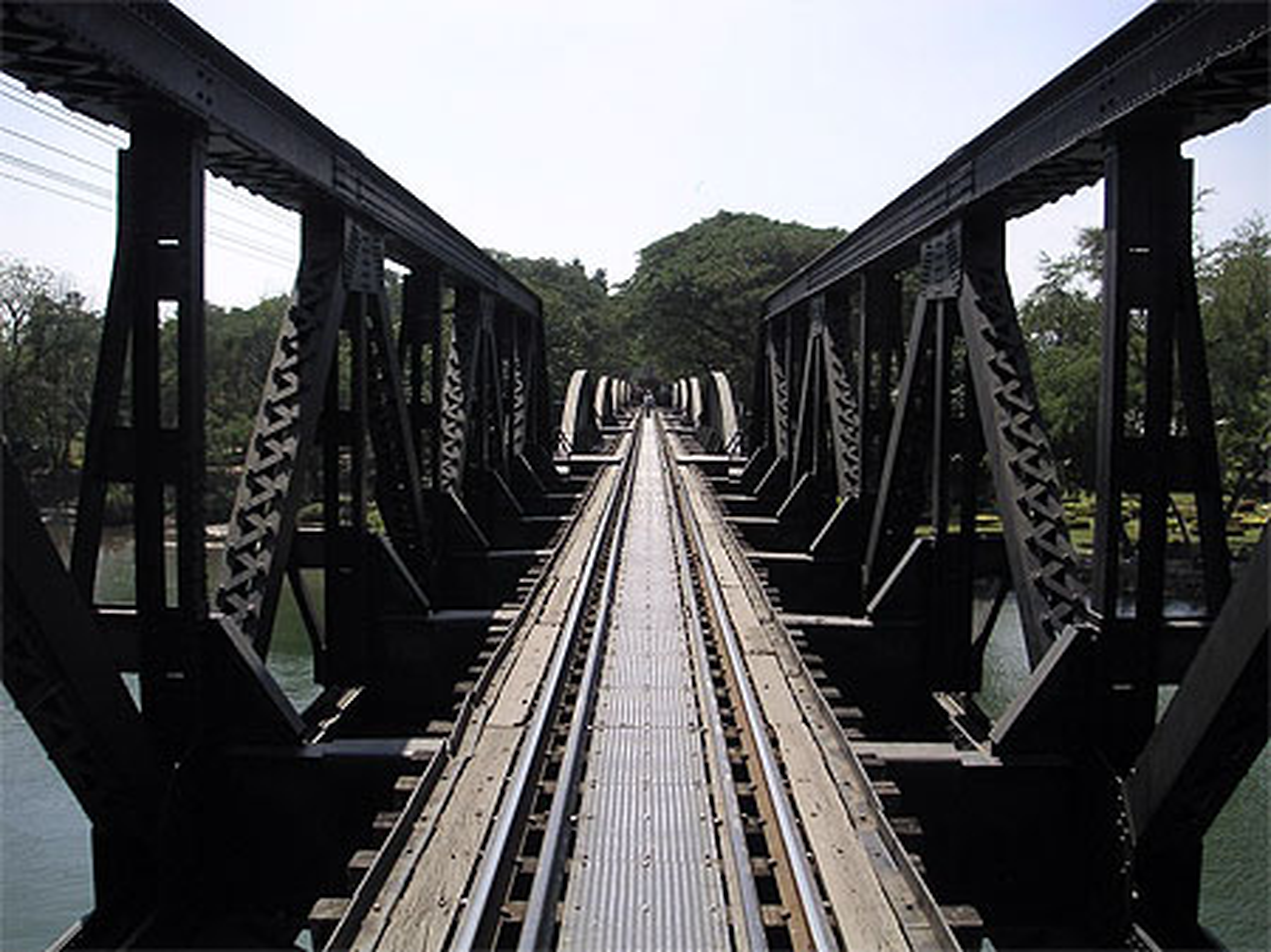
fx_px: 1358
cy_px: 476
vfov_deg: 38.6
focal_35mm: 37
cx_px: 636
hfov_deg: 50.2
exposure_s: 1/180
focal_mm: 5.7
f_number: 6.7
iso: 50
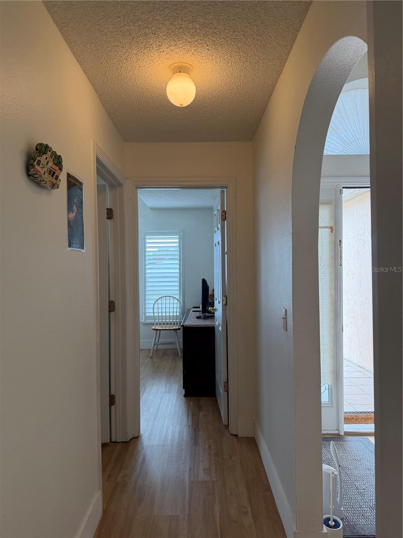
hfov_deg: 56.8
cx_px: 202
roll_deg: +0.6
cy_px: 269
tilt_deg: +0.0
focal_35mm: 24
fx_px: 373
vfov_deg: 71.6
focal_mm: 6.76
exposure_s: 1/208
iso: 125
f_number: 1.78
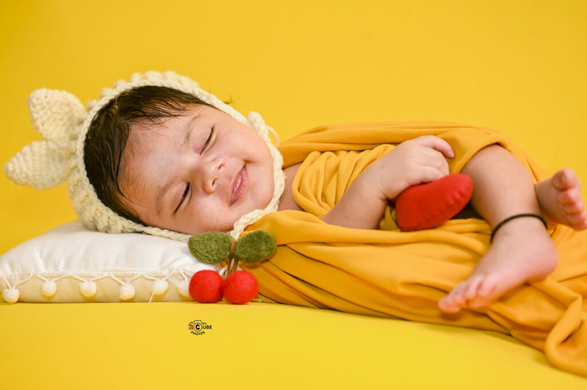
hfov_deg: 18.6
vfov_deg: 12.4
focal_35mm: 110
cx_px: 294
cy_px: 195
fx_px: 1792
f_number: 4
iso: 640
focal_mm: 110
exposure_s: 1/200
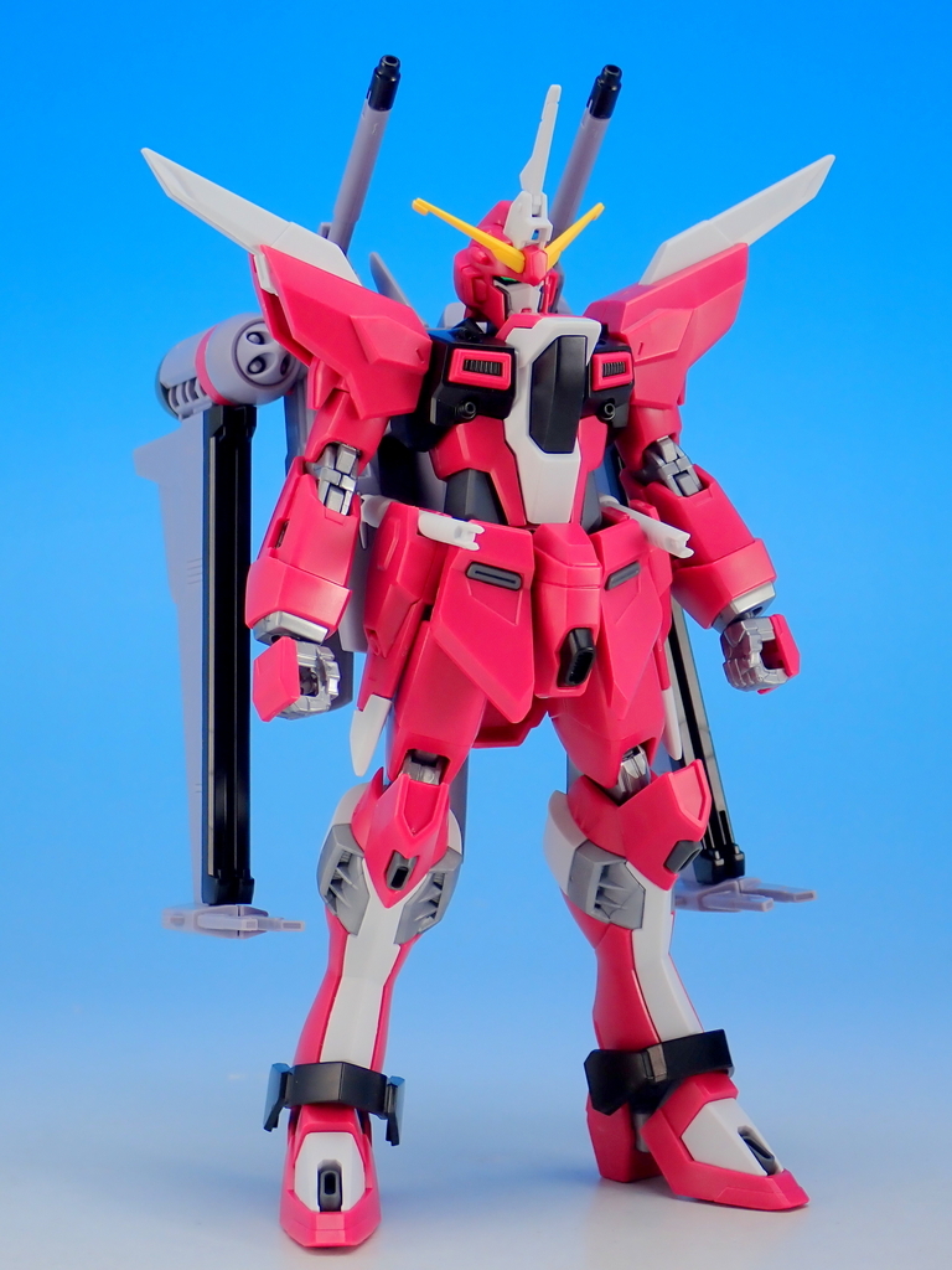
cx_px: 476
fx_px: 3007
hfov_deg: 18.0
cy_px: 635
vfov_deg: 23.8
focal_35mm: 82
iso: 100
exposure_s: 1/15
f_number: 4.3
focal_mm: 14.62
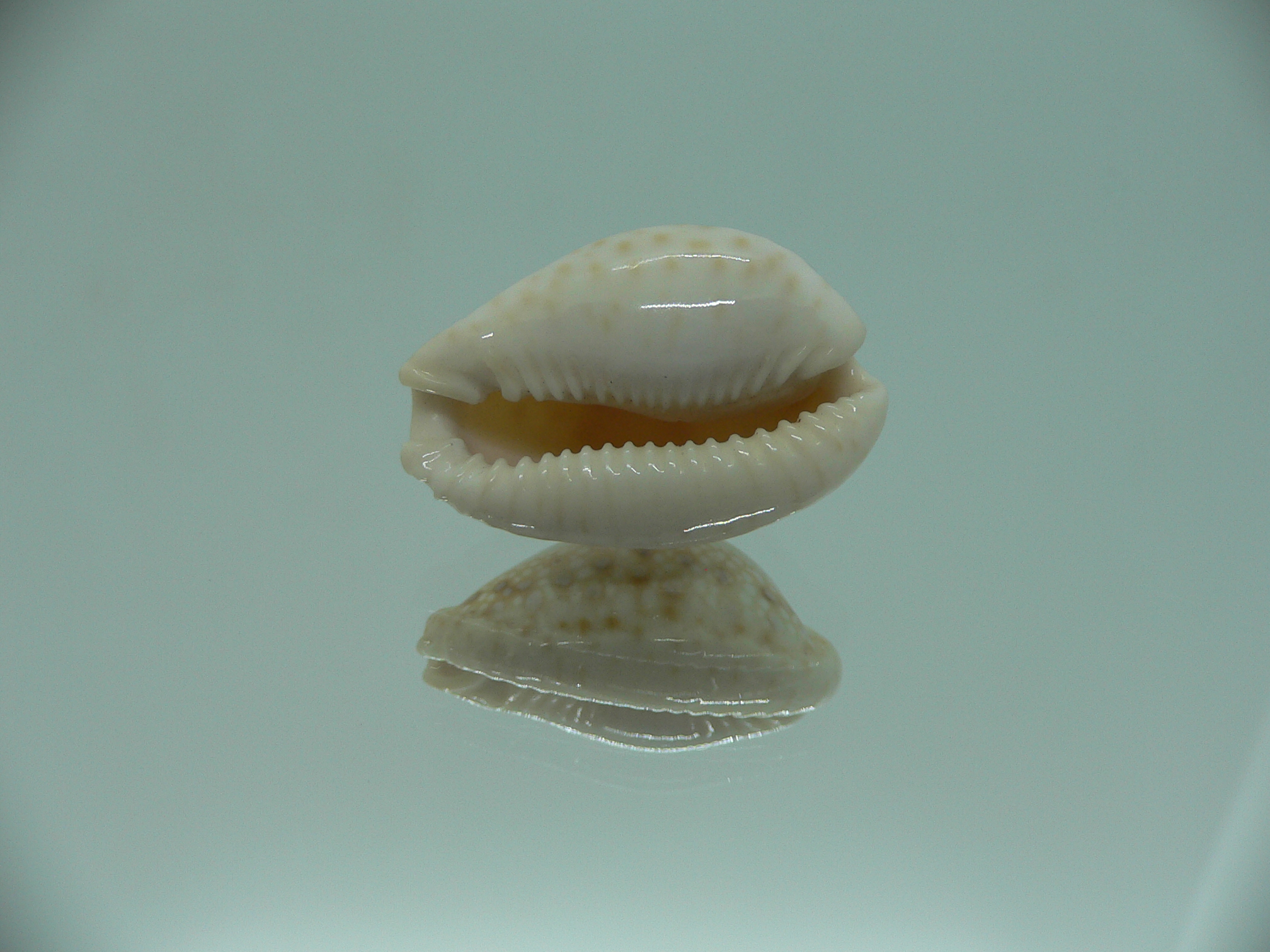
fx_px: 1284
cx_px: 635
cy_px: 476
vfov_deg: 40.7
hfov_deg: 52.6
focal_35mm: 35
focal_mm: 4.6
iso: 80
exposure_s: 1/60
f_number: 2.8
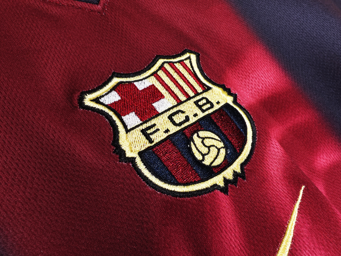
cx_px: 170
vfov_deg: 58.9
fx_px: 227
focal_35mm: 23
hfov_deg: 73.9
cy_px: 128
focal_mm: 2.59
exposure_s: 1/50
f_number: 2.2
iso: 66
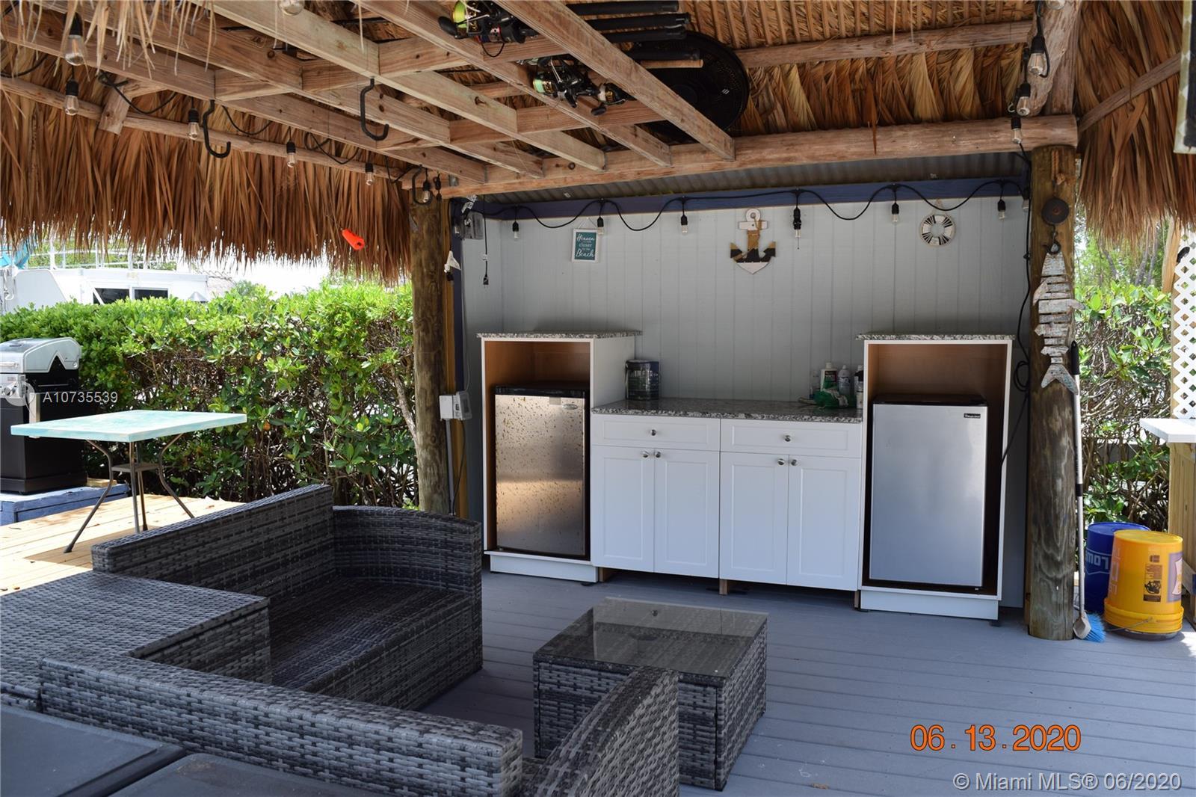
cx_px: 598
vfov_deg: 47.9
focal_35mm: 27
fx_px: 897
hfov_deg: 67.4
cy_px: 398
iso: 250
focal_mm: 18
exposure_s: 1/250
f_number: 8
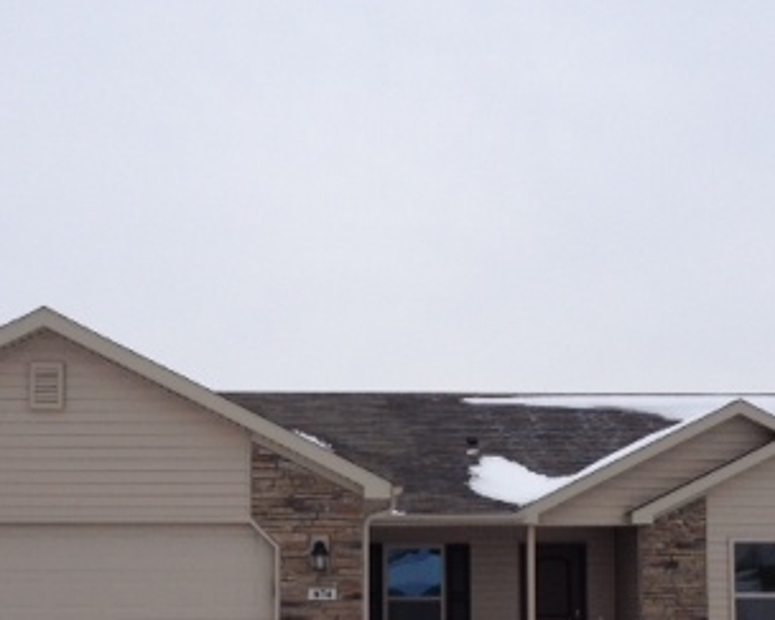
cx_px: 382
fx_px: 1651
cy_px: 508
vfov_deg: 21.0
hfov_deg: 26.4
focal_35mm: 72
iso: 50
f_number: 2.4
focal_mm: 4.28
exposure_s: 1/1623
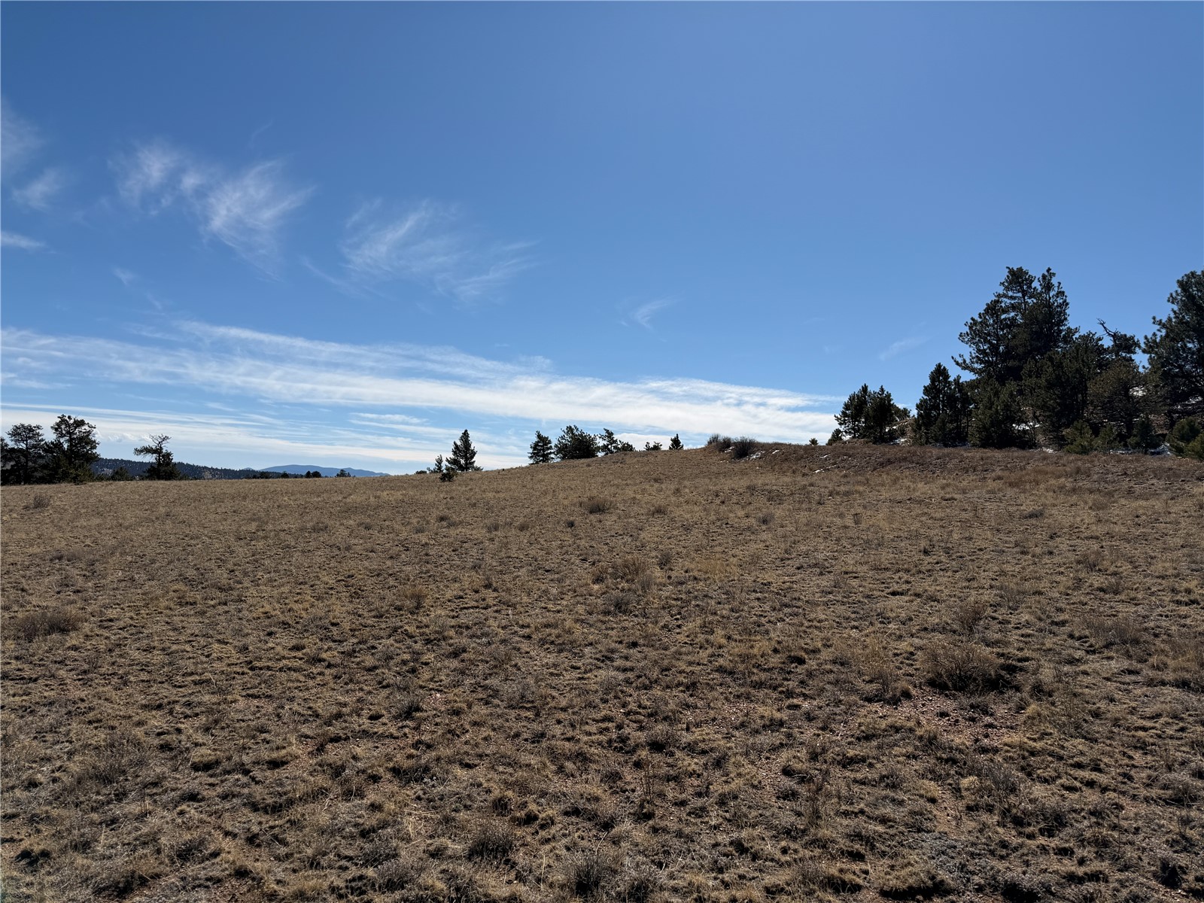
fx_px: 835
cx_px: 602
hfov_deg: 71.6
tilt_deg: +3.7
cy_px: 452
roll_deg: -3.0
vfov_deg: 56.8
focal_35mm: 24
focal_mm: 6.76
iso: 80
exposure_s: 1/10309
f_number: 1.78
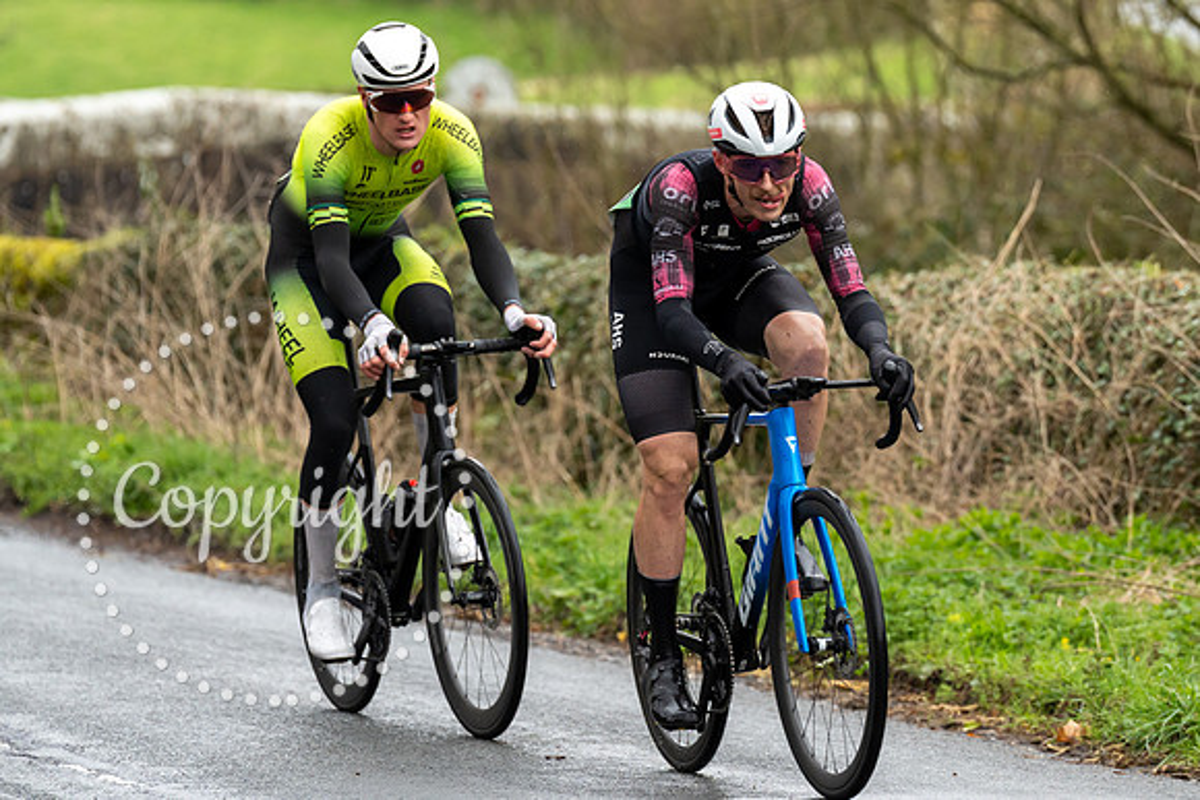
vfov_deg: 5.3
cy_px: 265
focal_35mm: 259
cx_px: 802
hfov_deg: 7.9
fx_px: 8649
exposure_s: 1/1000
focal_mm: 194
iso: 1600
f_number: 4
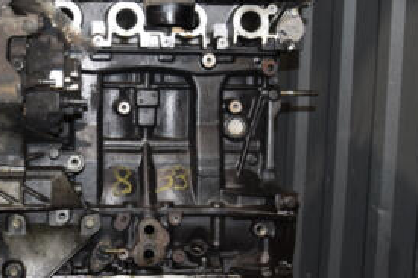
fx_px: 685
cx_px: 105
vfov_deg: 23.0
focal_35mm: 59
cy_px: 120
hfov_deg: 33.3
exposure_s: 1/60
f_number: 5
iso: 800
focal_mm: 18
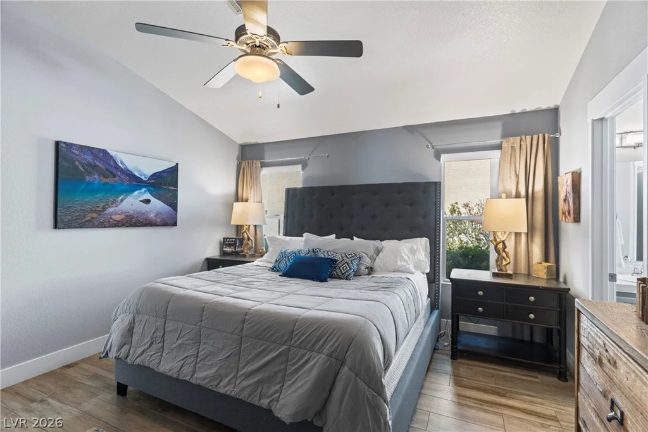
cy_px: 216
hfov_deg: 93.3
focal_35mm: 17
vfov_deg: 70.5
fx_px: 306
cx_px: 324
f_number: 8
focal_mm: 17
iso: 400
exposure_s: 2.5
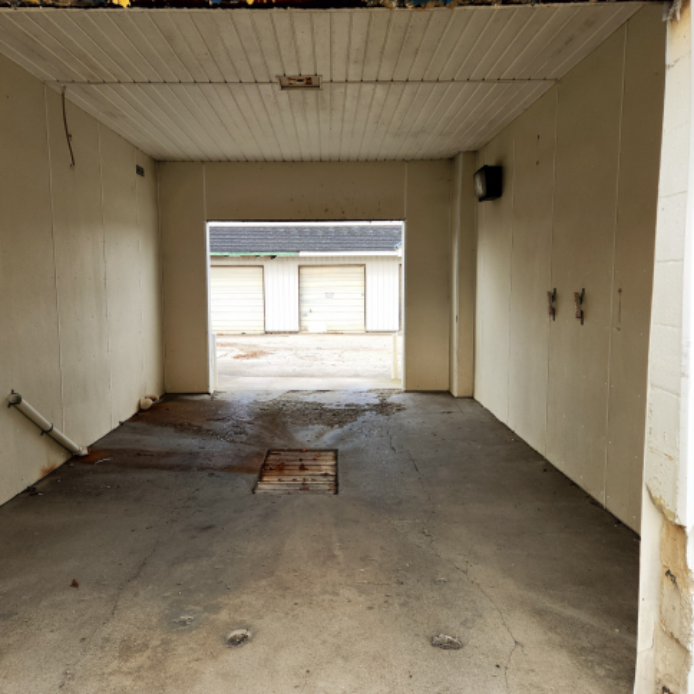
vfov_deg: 57.3
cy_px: 344
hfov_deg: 57.3
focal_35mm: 28
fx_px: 635
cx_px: 331
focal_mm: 5.4
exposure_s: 1/167
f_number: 1.8
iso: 20
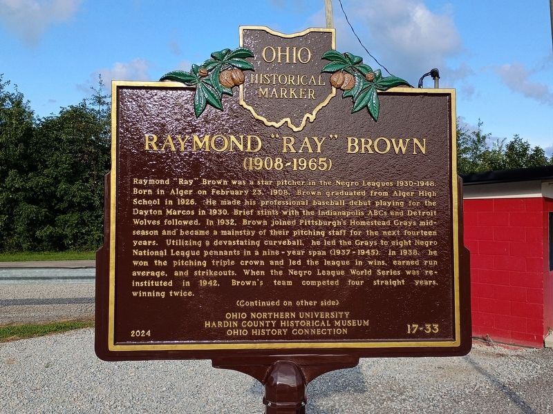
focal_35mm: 29
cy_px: 207
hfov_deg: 61.7
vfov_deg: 48.2
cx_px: 276
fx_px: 463
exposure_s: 1/353
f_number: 1.8
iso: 100
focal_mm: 4.27
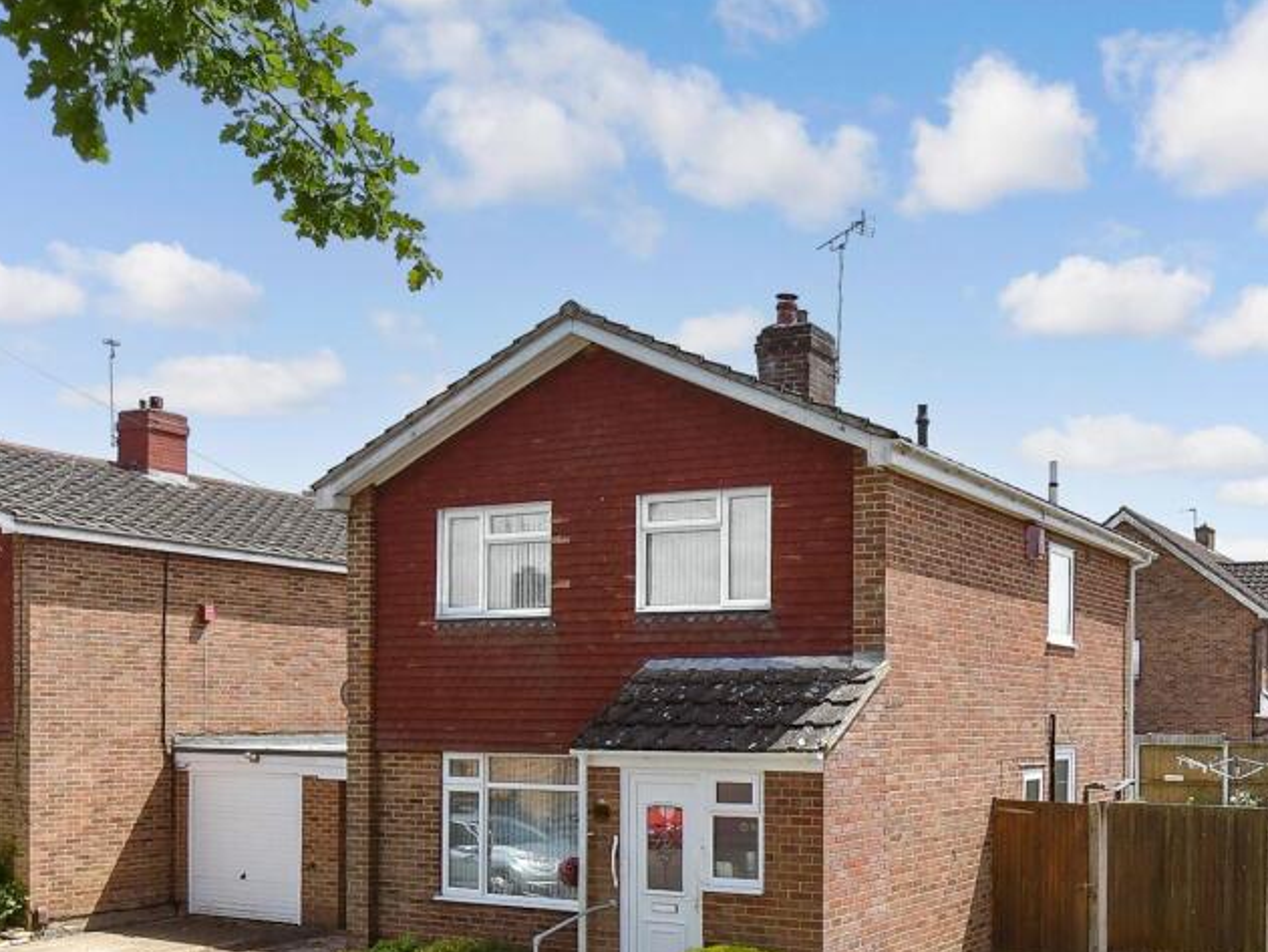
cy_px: 683
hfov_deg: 67.2
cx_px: 861
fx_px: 916
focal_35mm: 25
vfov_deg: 53.1
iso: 400
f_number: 4
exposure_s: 1/4000
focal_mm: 11
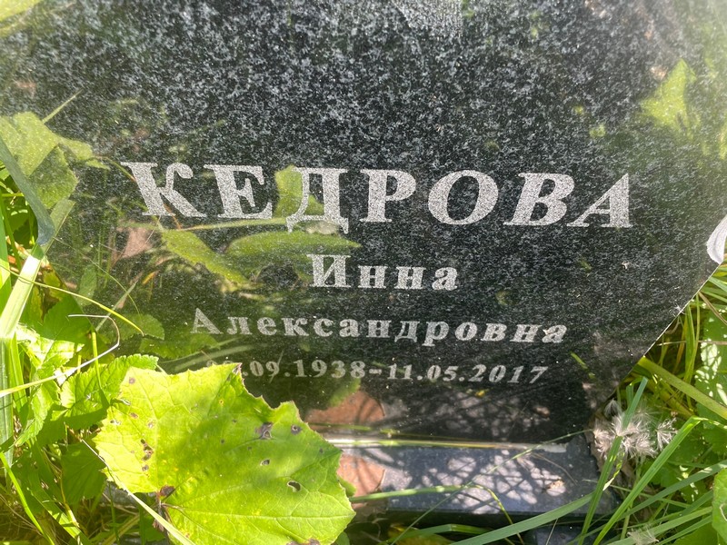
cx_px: 364
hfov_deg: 67.3
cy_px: 272
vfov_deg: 53.1
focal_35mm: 26
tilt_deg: -52.4
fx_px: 546
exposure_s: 1/152
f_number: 1.6
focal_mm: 4.2
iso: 32
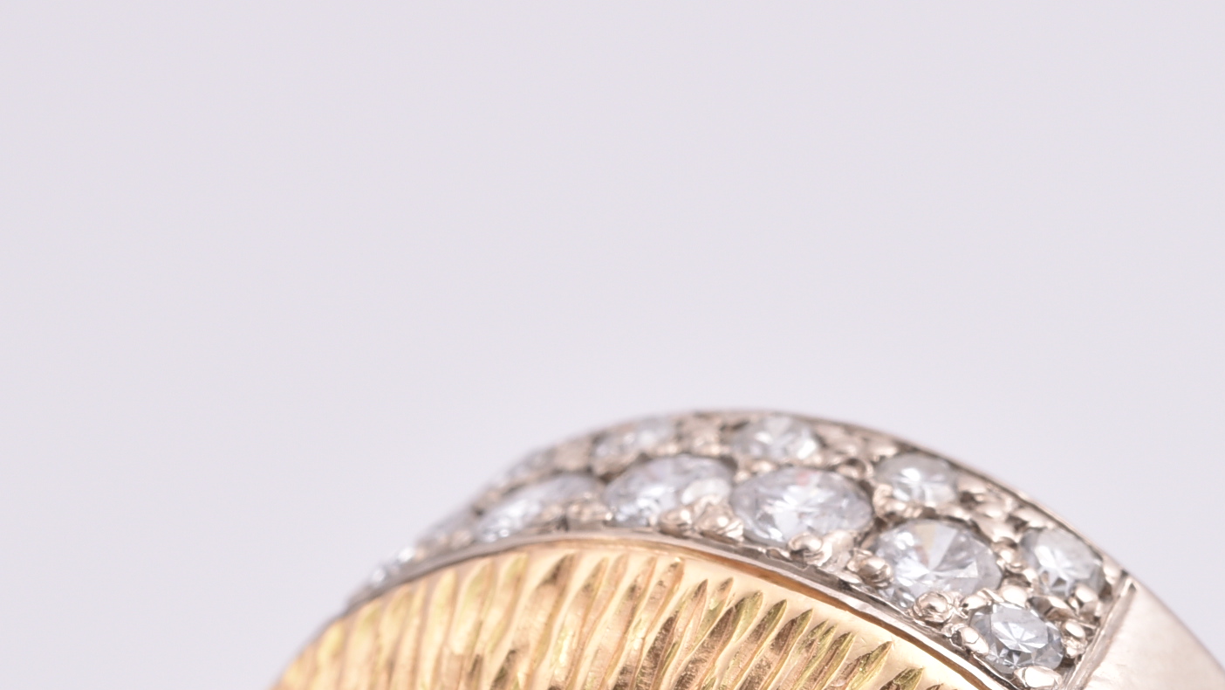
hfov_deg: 10.7
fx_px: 6529
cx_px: 719
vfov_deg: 6.0
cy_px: 783
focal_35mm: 201
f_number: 18
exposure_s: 1/100
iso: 125
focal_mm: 60
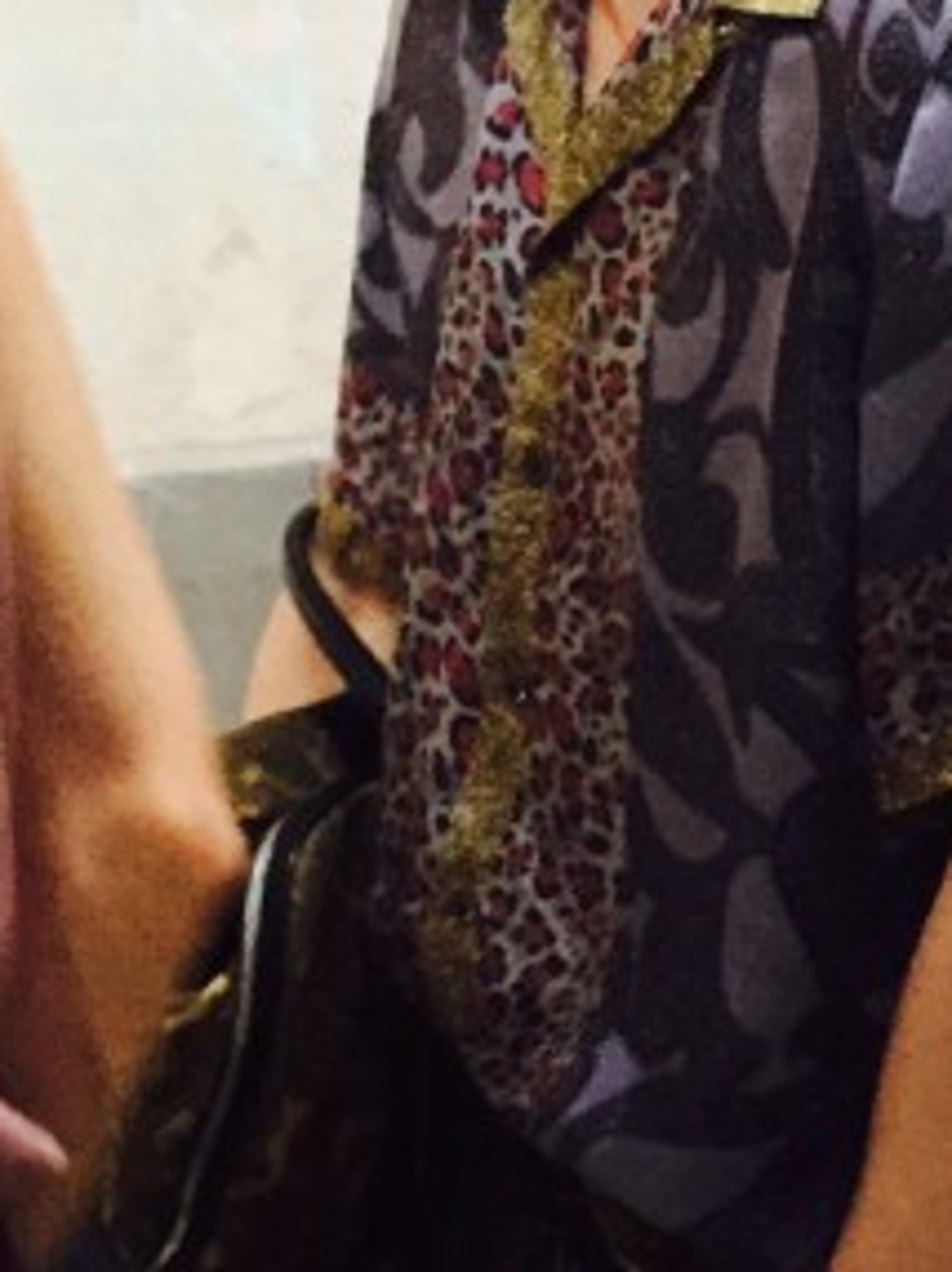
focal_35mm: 104
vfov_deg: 18.9
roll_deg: -1.3
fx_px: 3819
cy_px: 632
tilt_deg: -11.9
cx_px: 801
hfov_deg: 14.1
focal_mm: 4.15
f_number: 2.2
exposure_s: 1/15
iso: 250
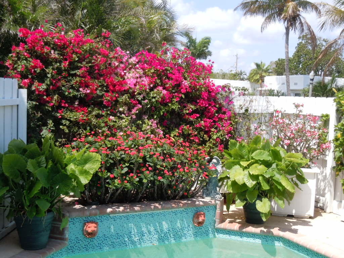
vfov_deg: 32.2
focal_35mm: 45
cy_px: 129
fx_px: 447
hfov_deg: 42.1
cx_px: 172
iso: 100
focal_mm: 8.1
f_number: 4.6
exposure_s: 1/320
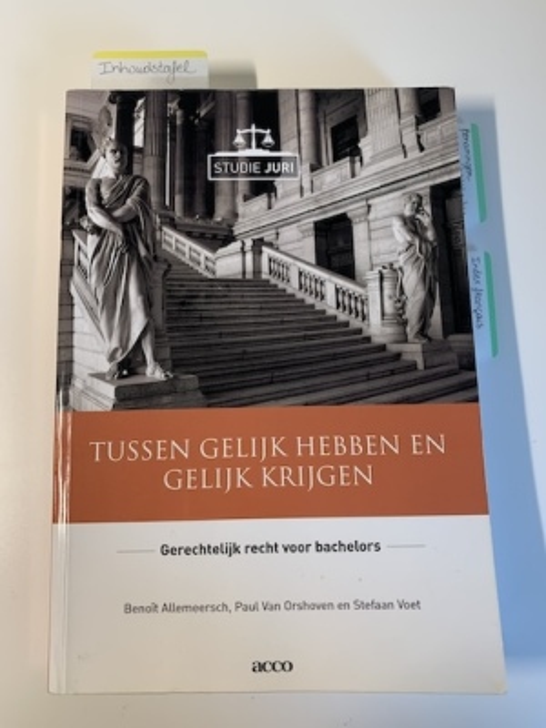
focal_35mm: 26
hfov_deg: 53.1
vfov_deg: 67.3
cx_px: 273
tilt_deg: -83.4
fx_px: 547
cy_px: 364
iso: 80
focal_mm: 4.25
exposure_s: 1/121
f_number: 1.8
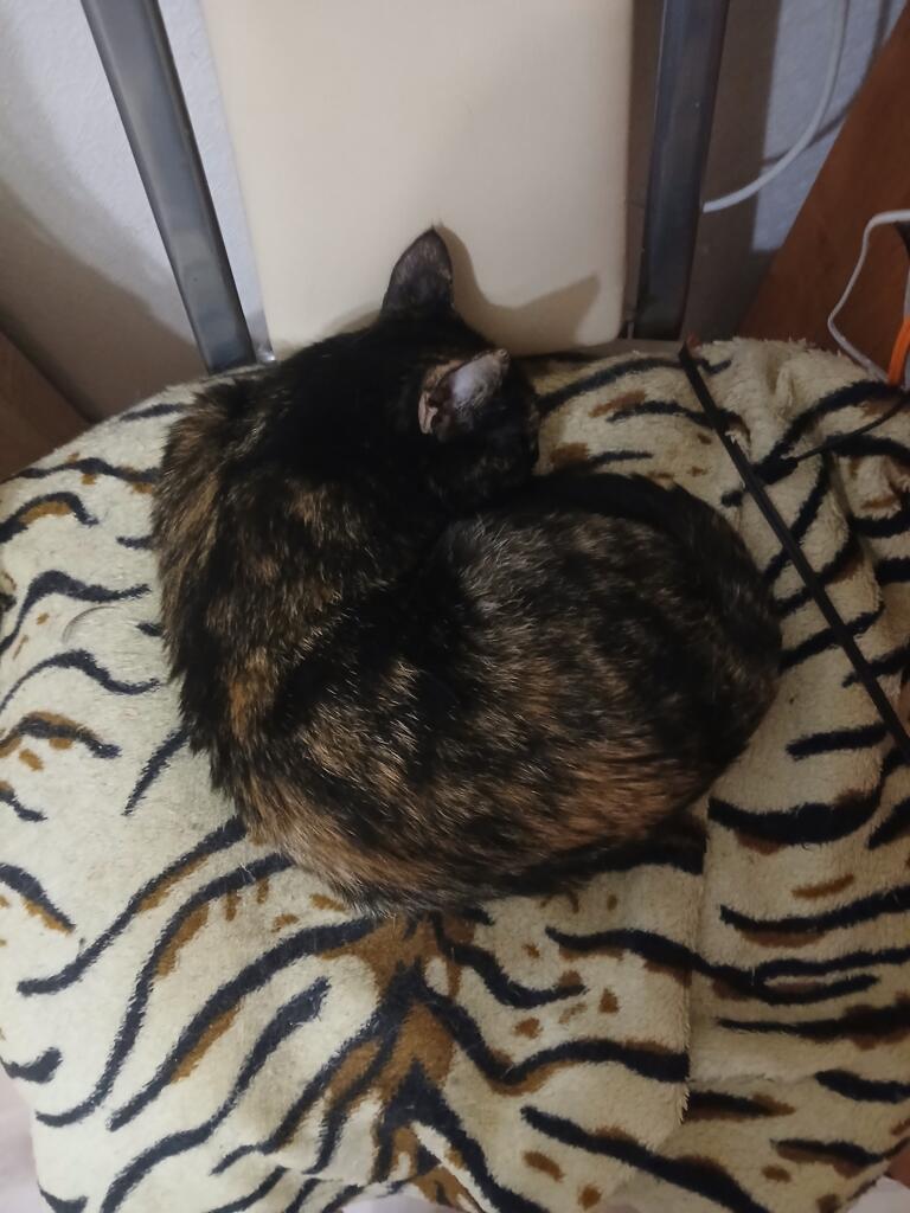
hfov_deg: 53.1
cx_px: 455
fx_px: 911
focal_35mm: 26
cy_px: 606
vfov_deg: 67.3
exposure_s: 1/16.7
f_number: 1.8
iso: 1000
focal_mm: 3.98
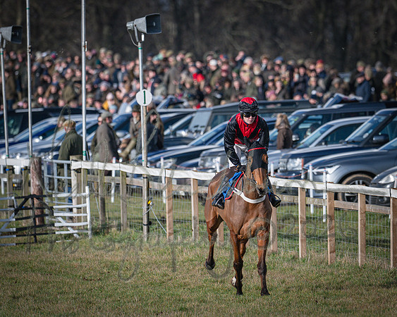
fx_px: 7940
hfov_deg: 2.9
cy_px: 158
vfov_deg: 2.3
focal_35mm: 676
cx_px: 198
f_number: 5
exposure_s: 1/3200
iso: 400
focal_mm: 400
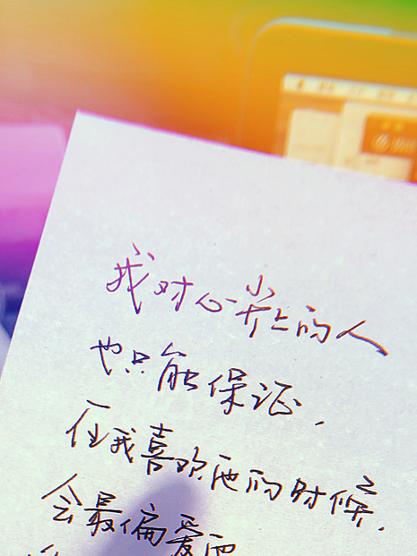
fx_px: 1238
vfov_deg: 22.7
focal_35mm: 77
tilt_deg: -53.5
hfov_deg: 19.1
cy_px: 719
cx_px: 166
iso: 25
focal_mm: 4
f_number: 1.8
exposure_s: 1/40
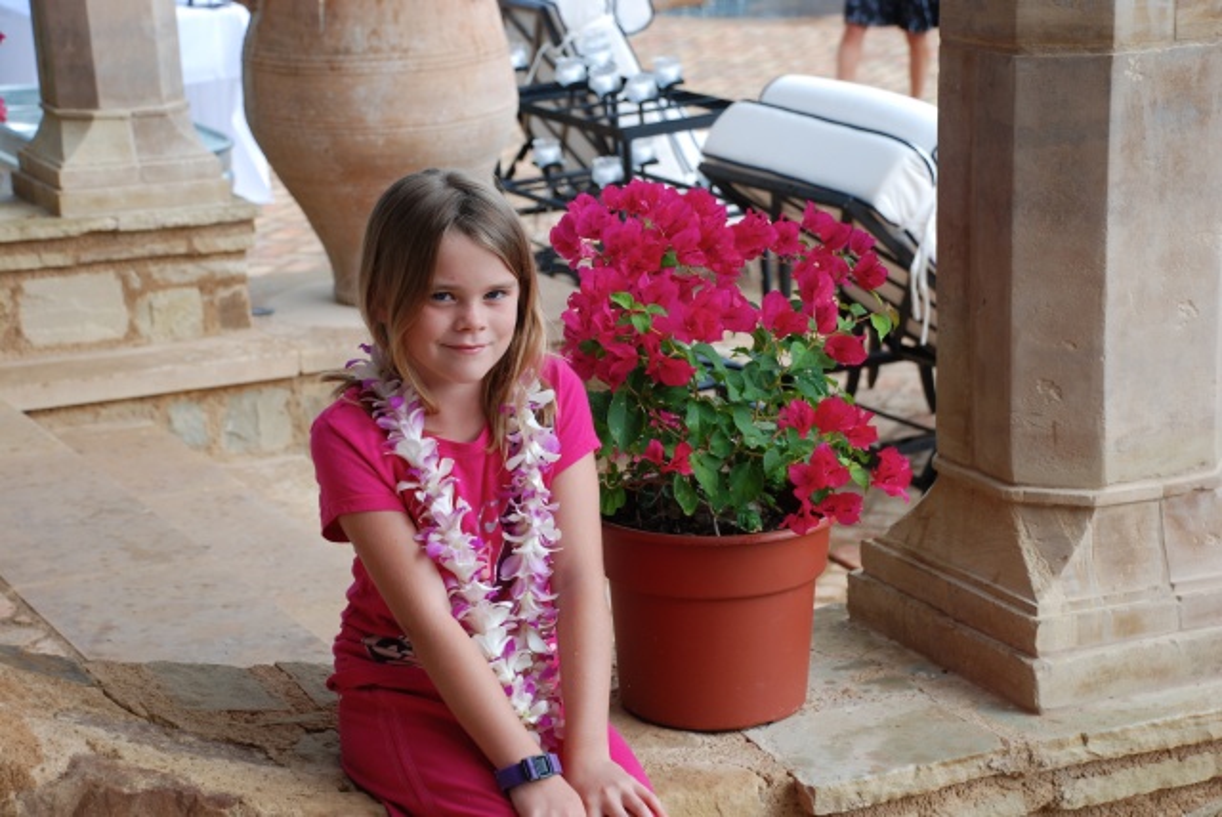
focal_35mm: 78
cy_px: 408
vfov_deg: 17.5
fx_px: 2650
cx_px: 611
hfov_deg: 26.0
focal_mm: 52
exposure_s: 1/60
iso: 200
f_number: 5
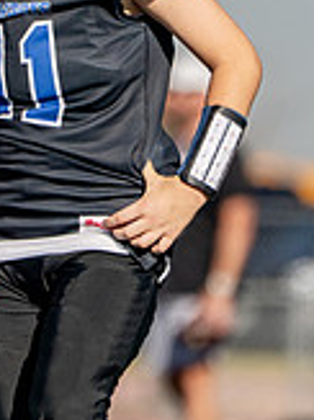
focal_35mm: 1669
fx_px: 20212
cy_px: 140
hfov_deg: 0.9
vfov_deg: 1.2
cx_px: 139
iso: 320
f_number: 5.6
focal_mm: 400
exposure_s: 1/2500
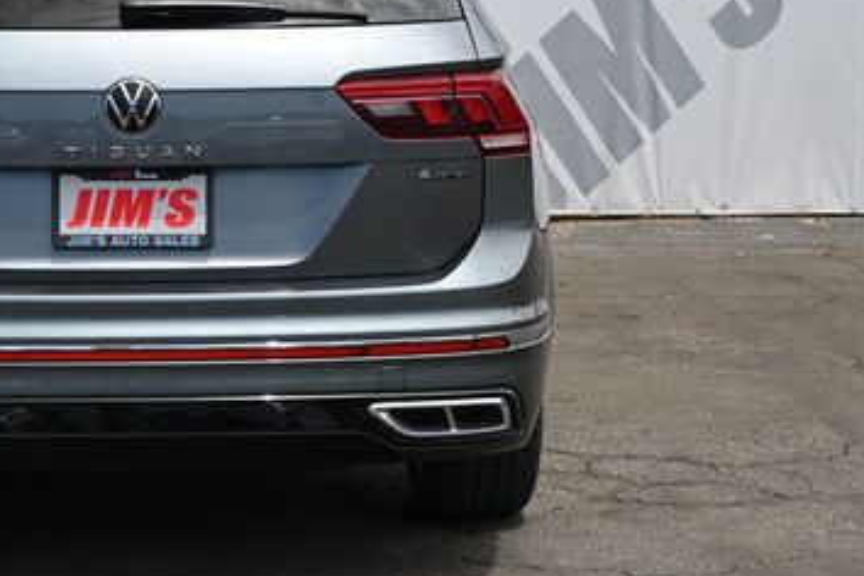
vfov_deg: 13.2
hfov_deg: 19.5
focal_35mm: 103
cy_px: 112
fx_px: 2472
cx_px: 129
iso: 100
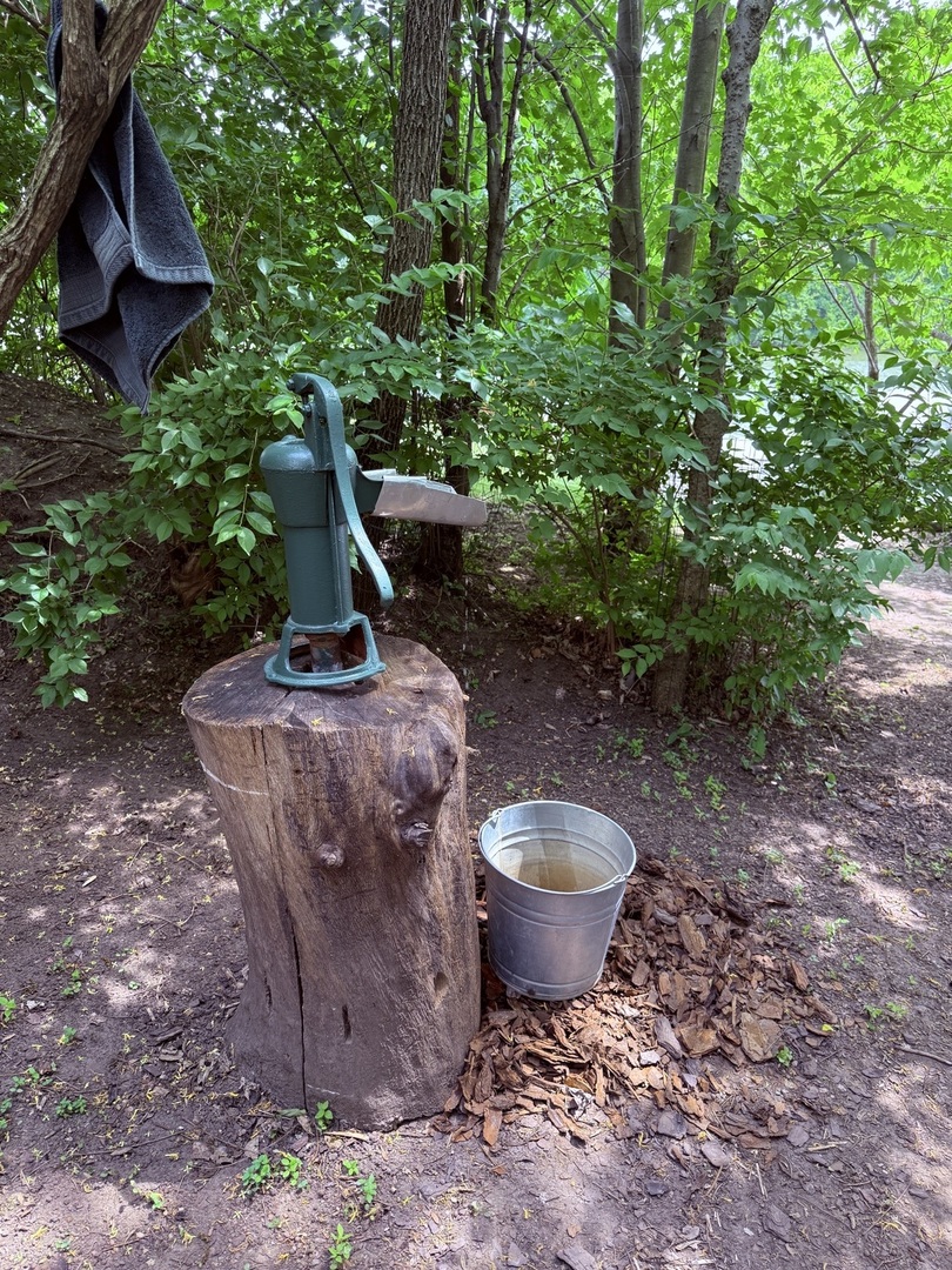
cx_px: 476
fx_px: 880
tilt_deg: -17.6
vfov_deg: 71.6
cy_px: 635
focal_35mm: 24
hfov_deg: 56.8
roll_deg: -0.8
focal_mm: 6.76
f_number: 1.78
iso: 100
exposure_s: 1/188
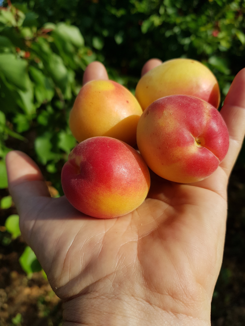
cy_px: 163
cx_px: 122
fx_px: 245
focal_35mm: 26
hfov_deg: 53.1
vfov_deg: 67.3
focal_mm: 4.2
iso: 40
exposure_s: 1/2096
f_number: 1.7
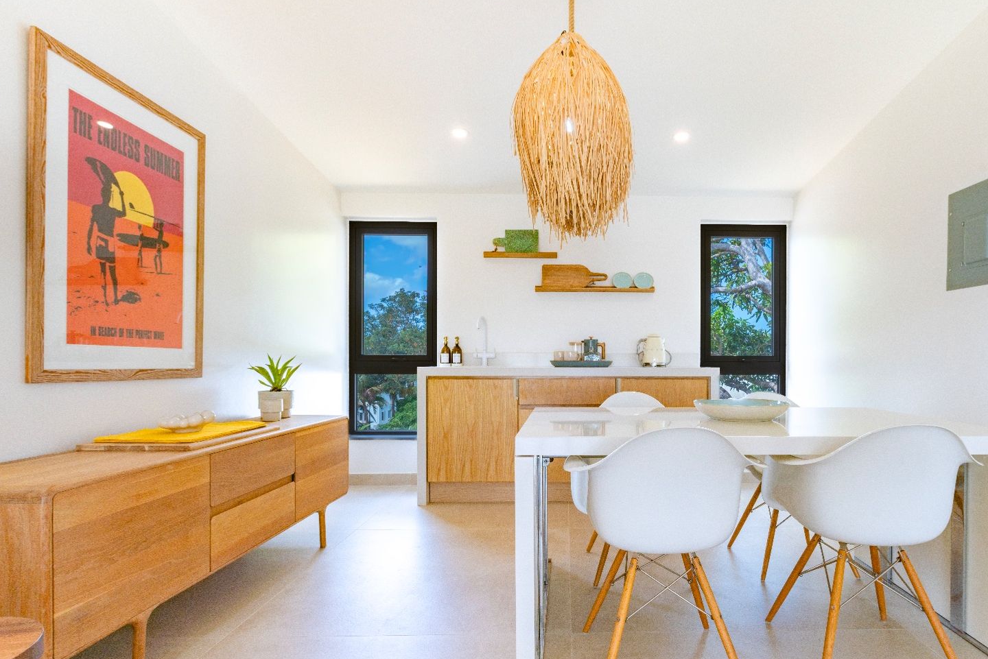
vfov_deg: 61.7
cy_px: 373
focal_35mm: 20
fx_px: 549
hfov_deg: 83.3
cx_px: 574
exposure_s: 1/40
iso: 50
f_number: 13
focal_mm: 16
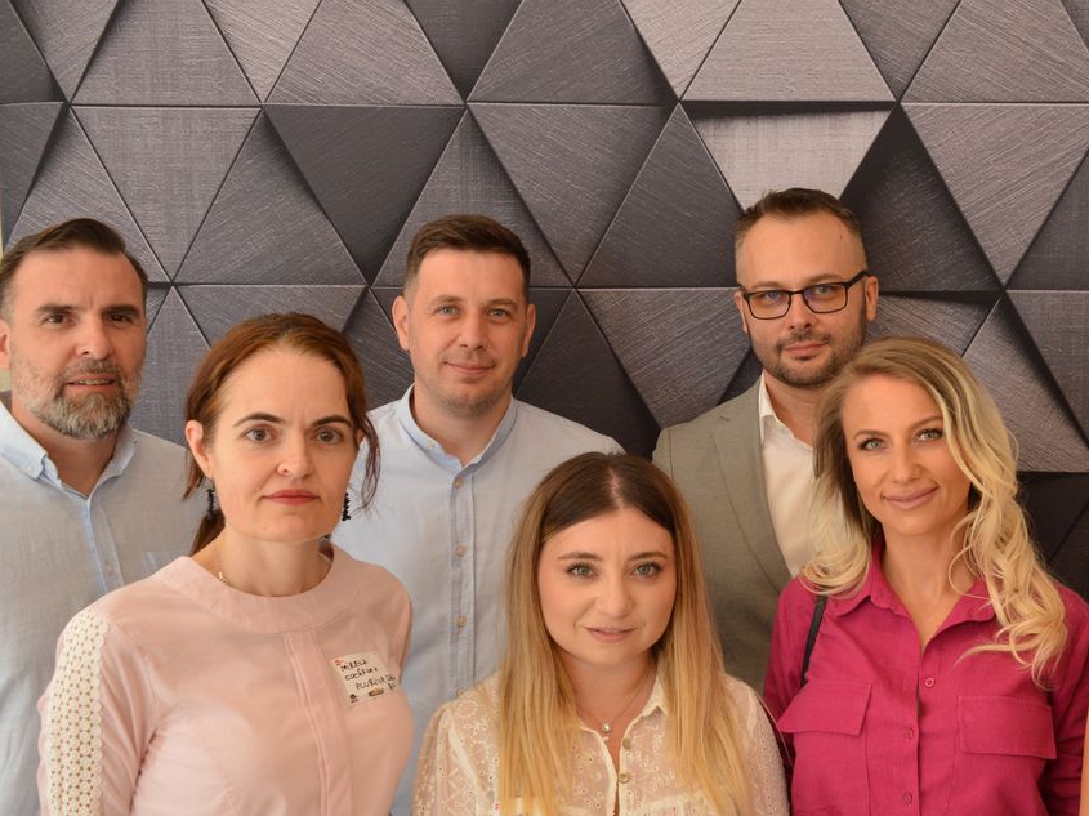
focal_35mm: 43
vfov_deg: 33.6
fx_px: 1352
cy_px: 389
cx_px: 794
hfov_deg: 42.7
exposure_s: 1/100
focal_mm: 18
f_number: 5
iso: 400
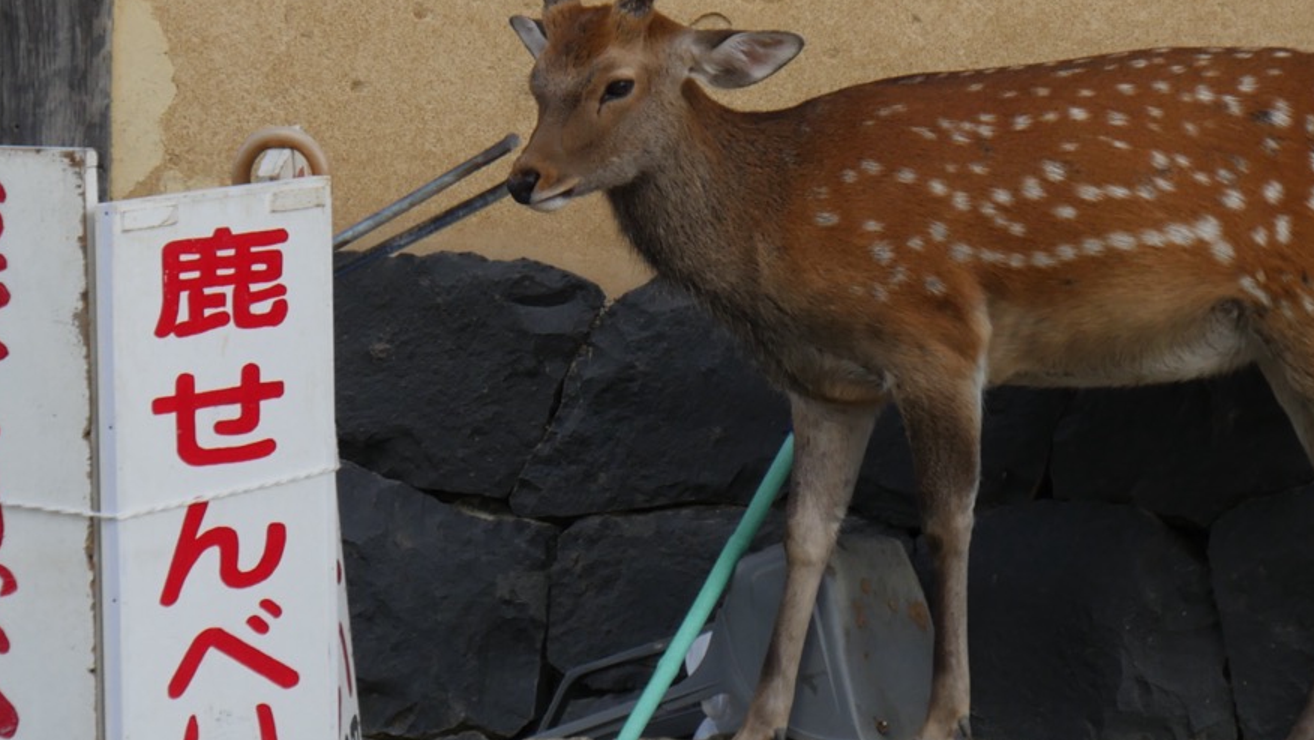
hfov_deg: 5.0
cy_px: 450
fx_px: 15123
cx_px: 394
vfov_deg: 2.8
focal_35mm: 434
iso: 250
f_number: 5.4
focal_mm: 109
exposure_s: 1/250
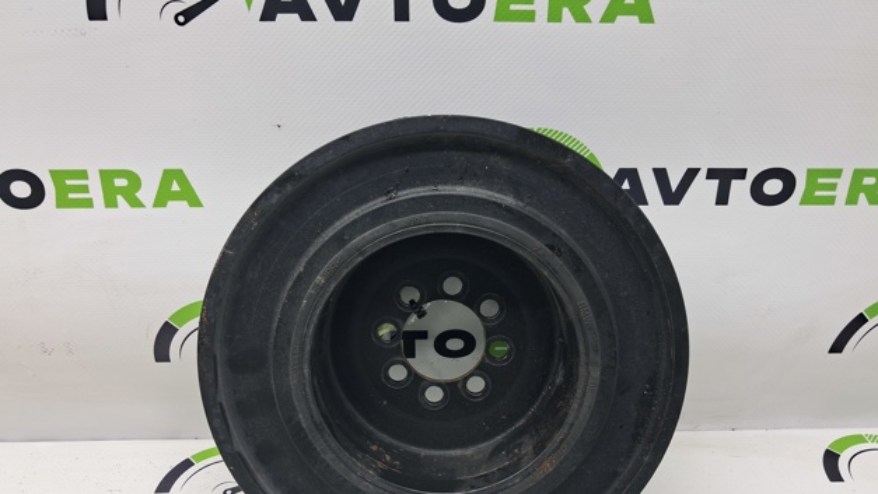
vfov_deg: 38.7
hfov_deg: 64.3
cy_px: 307
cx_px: 445
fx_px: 699
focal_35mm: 30
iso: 50
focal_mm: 4
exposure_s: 1/60
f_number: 1.8
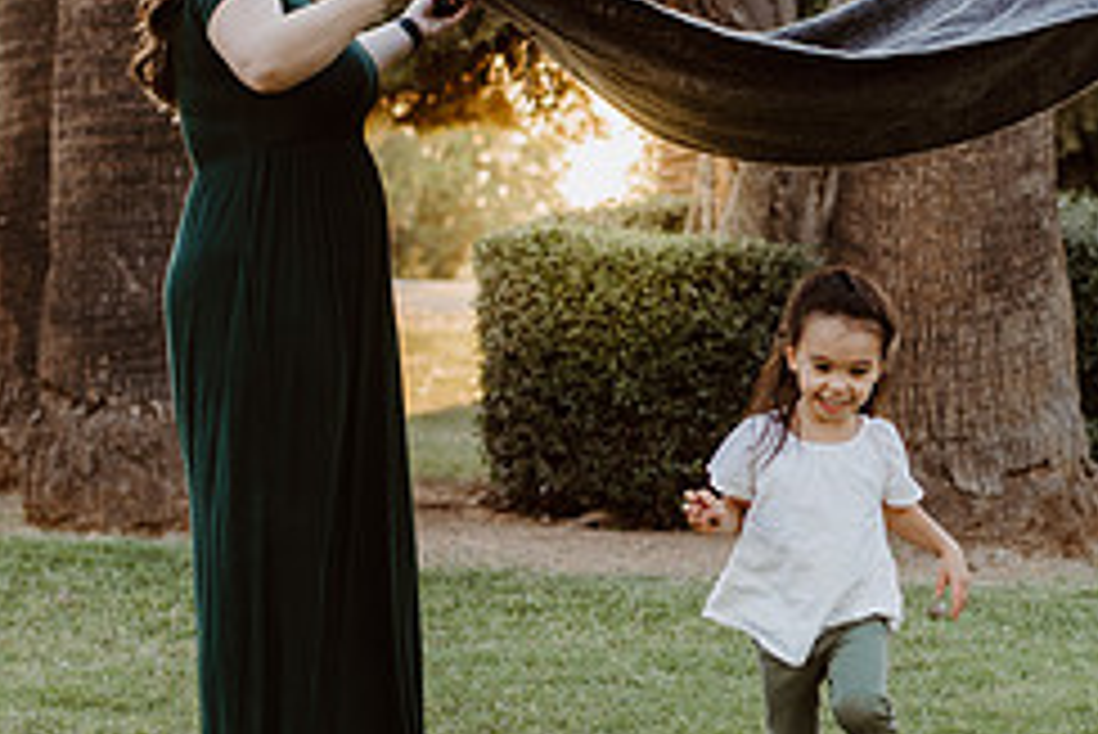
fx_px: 3632
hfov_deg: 17.0
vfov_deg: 11.5
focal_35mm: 119
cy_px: 394
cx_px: 932
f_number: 2.8
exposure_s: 1/320
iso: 200
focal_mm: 50
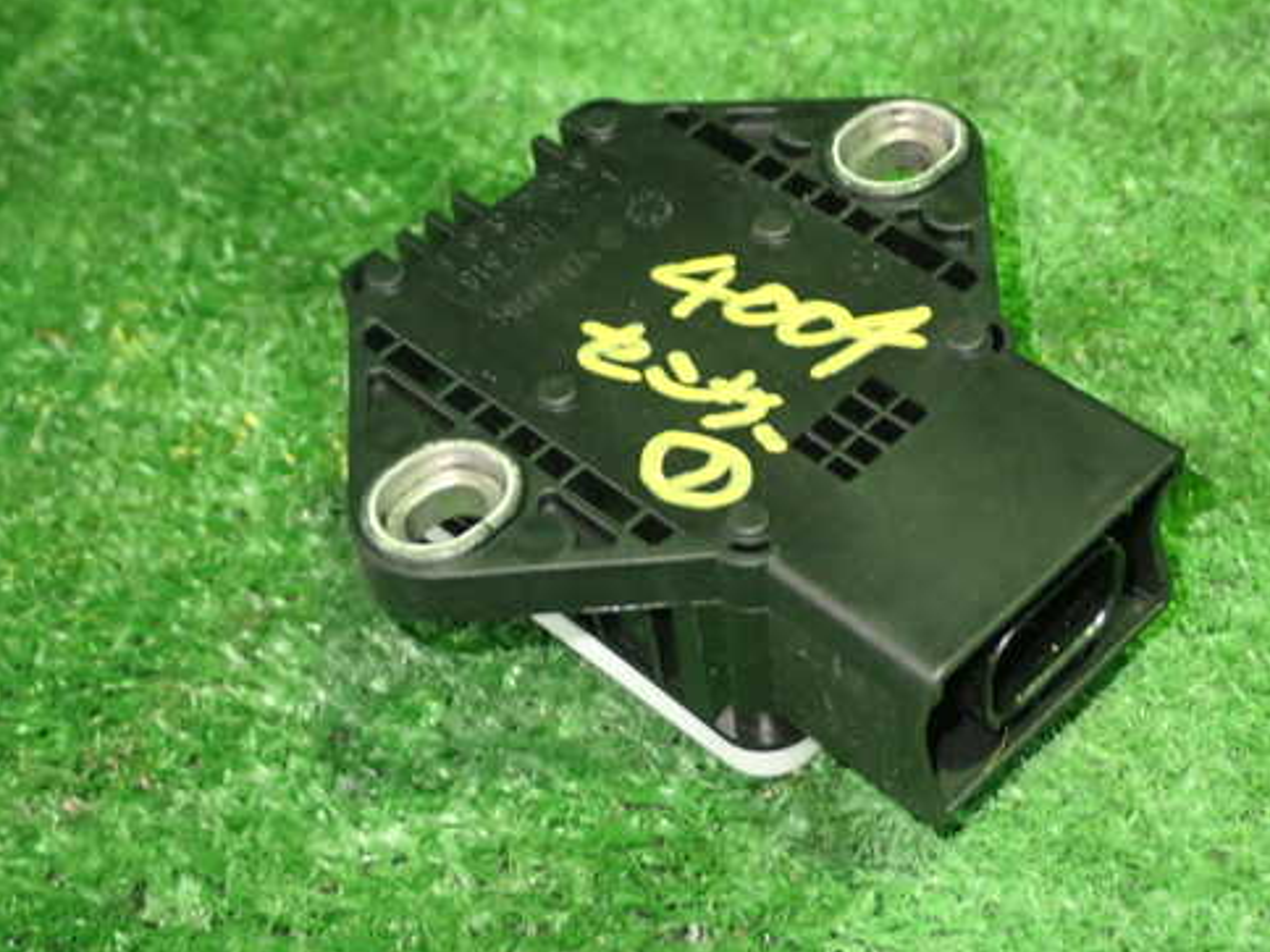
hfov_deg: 28.9
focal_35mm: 67
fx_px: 2458
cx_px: 737
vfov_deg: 21.9
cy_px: 435
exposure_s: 1/15
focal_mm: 9.65
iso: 800
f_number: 3.3
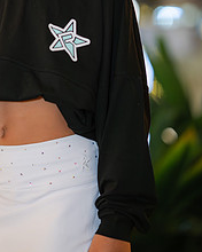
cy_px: 45
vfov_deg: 11.8
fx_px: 1218
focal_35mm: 163
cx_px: 33
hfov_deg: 9.5
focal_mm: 85
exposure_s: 1/200
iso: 400
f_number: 1.8
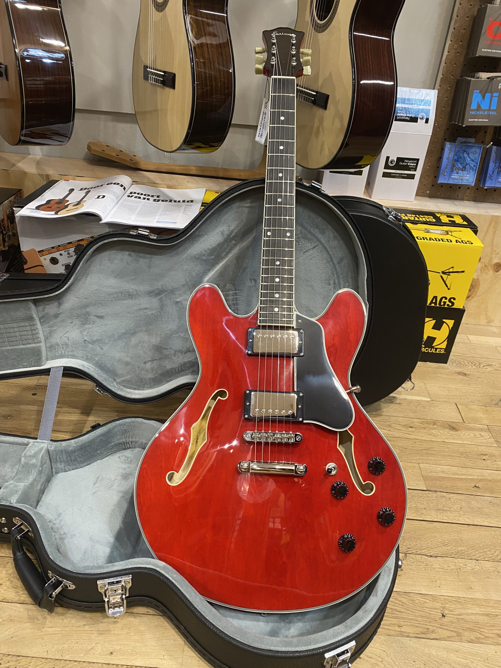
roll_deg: -4.8
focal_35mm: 26
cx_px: 250
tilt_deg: -31.0
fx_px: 502
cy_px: 334
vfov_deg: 67.3
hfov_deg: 53.1
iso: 200
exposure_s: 1/50
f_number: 1.8
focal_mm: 4.25
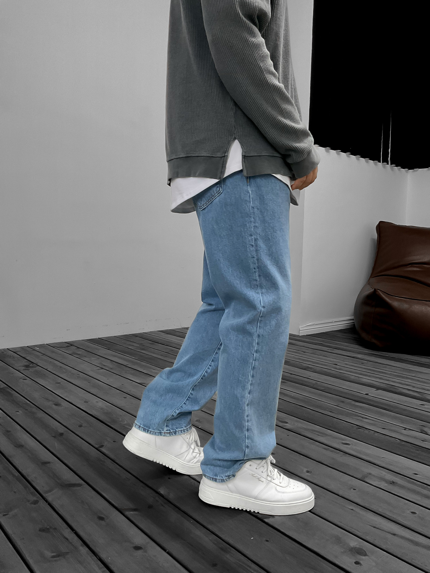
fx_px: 480
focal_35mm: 29
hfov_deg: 48.2
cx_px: 215
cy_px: 286
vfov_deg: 61.7
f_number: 1.8
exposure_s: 1/60
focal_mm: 3
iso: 100
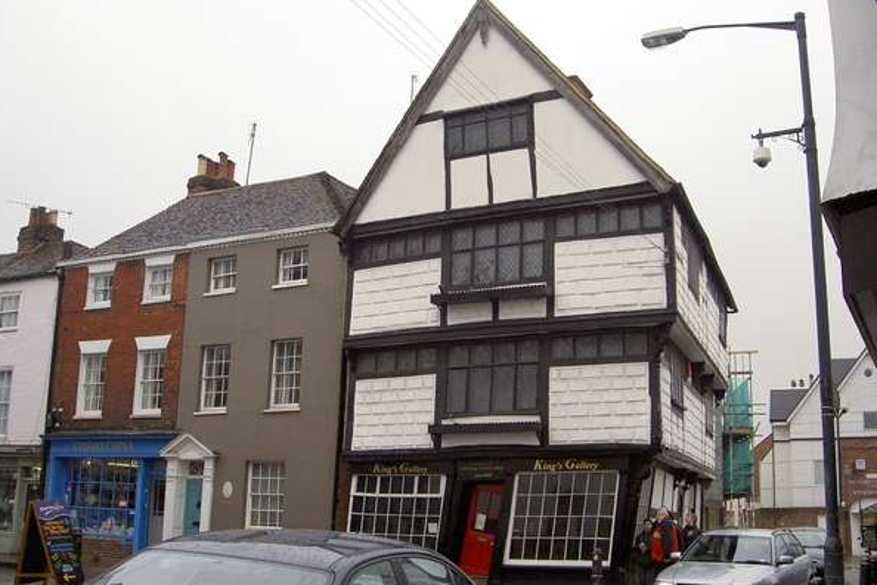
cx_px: 436
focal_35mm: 41
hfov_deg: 47.4
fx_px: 999
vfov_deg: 32.6
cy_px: 328
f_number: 4.7
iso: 200
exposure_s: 1/500
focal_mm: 8
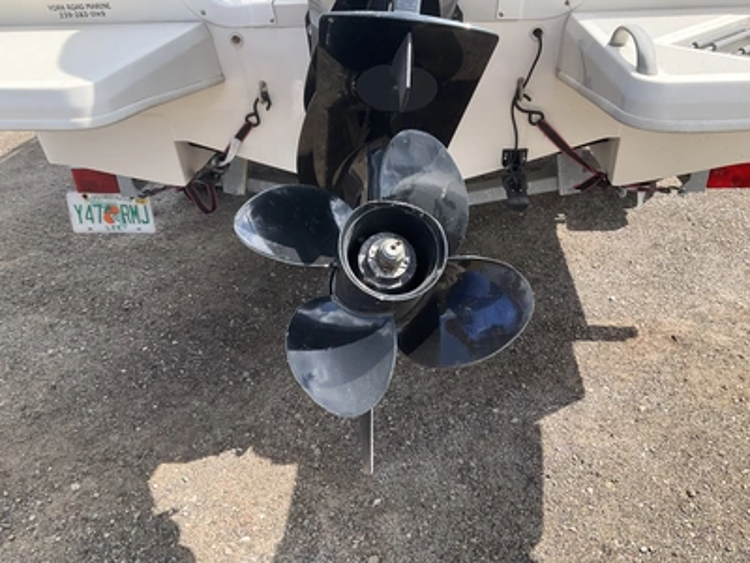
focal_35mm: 29
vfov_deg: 48.2
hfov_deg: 61.7
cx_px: 375
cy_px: 282
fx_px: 628
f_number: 1.8
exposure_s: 1/642
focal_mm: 3
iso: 25
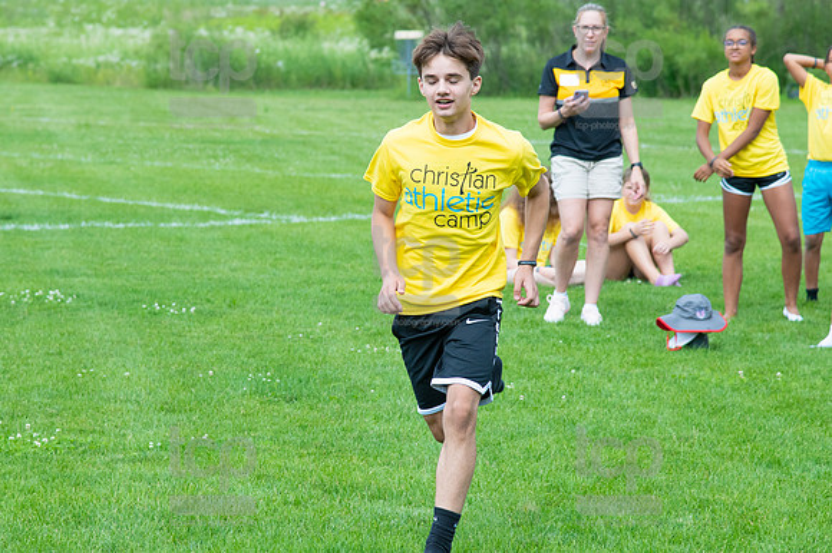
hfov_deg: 12.2
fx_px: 3880
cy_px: 276
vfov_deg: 8.2
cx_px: 416
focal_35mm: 168
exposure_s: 1/1250
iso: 320
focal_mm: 112
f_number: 5.6
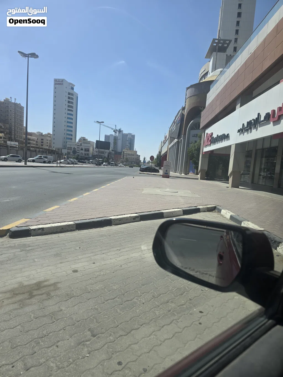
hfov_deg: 58.9
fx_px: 251
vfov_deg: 73.9
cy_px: 188
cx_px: 142
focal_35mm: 23
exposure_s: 1/750
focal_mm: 6.3
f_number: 1.7
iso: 12
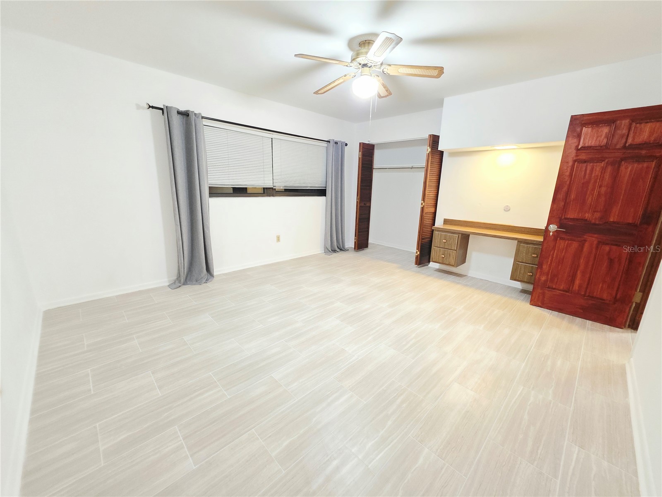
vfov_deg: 89.9
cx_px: 331
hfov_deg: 106.2
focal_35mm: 13
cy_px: 248
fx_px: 249
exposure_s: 1/24
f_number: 1.9
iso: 1000
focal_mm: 2.2
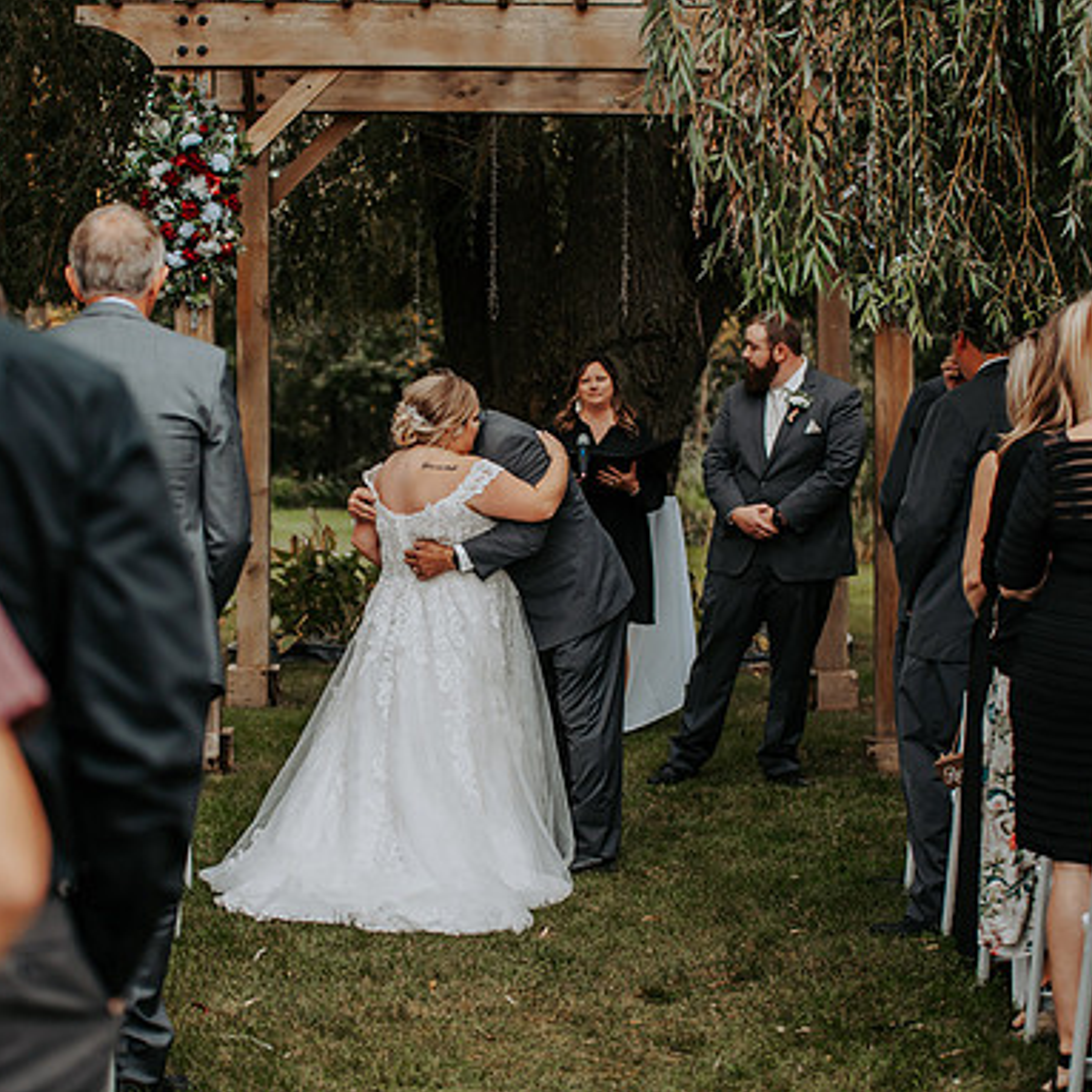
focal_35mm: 93
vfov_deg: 18.7
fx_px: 3319
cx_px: 490
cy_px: 545
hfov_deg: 18.7
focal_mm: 70
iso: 400
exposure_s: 1/1000
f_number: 2.8
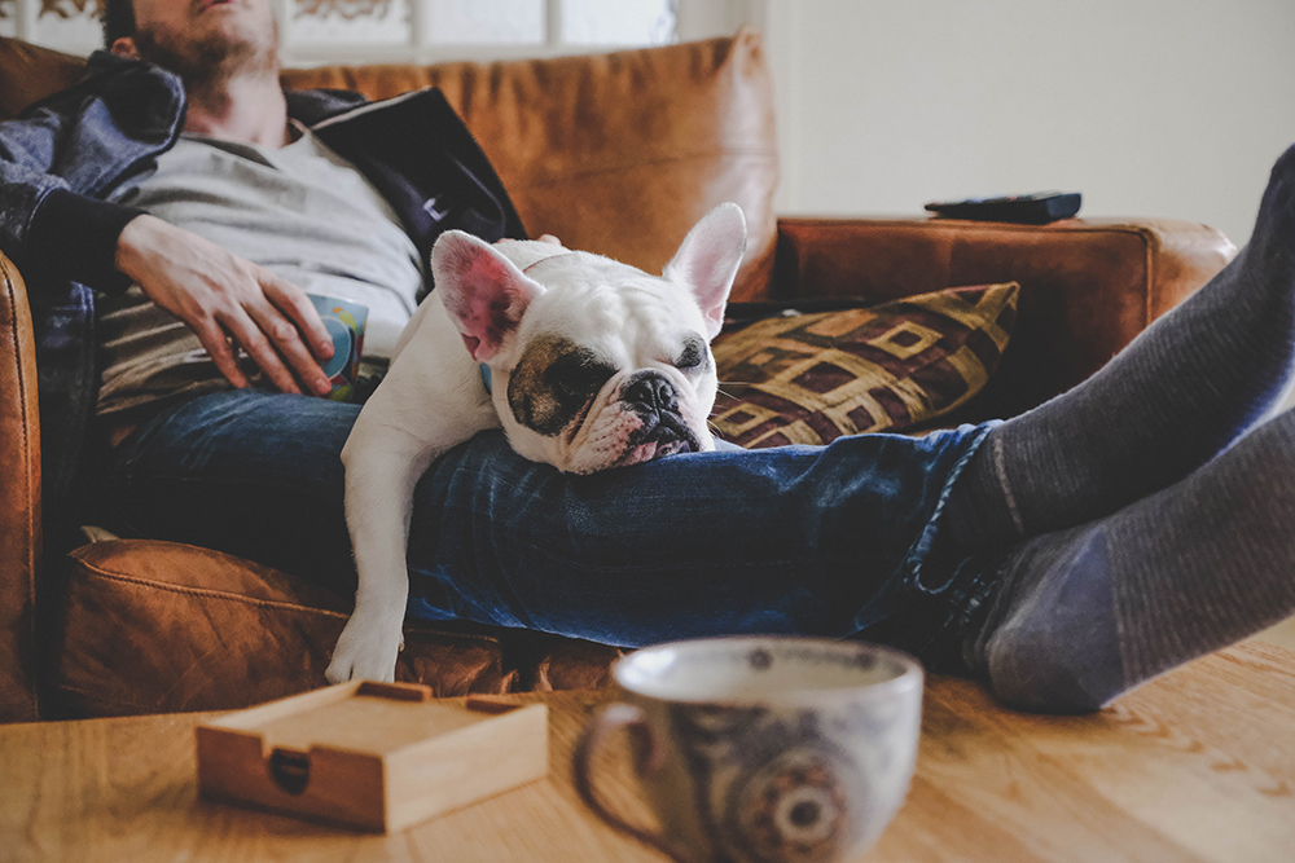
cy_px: 432
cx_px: 648
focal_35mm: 58
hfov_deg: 34.5
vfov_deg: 23.4
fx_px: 2087
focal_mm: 38.8
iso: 5000
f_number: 2.8
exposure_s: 1/125
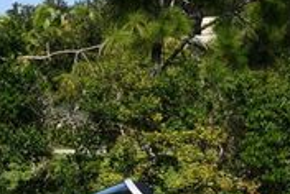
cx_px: 142
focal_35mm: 189
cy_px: 171
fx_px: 1525
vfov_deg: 7.3
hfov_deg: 10.9
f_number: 9
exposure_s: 1/320
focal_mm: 26
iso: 100
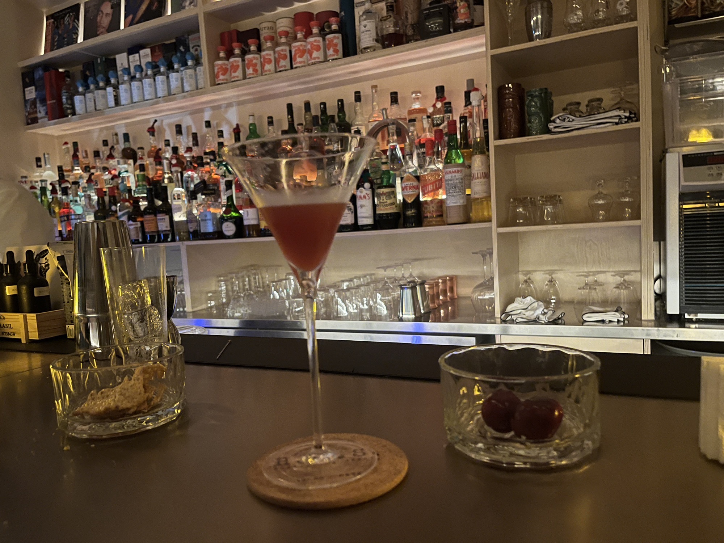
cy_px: 272
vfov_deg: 53.1
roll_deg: +3.8
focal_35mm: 26
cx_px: 362
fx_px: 544
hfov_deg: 67.3
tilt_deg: -5.2
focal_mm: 5.1
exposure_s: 1/9
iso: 640
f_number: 1.6
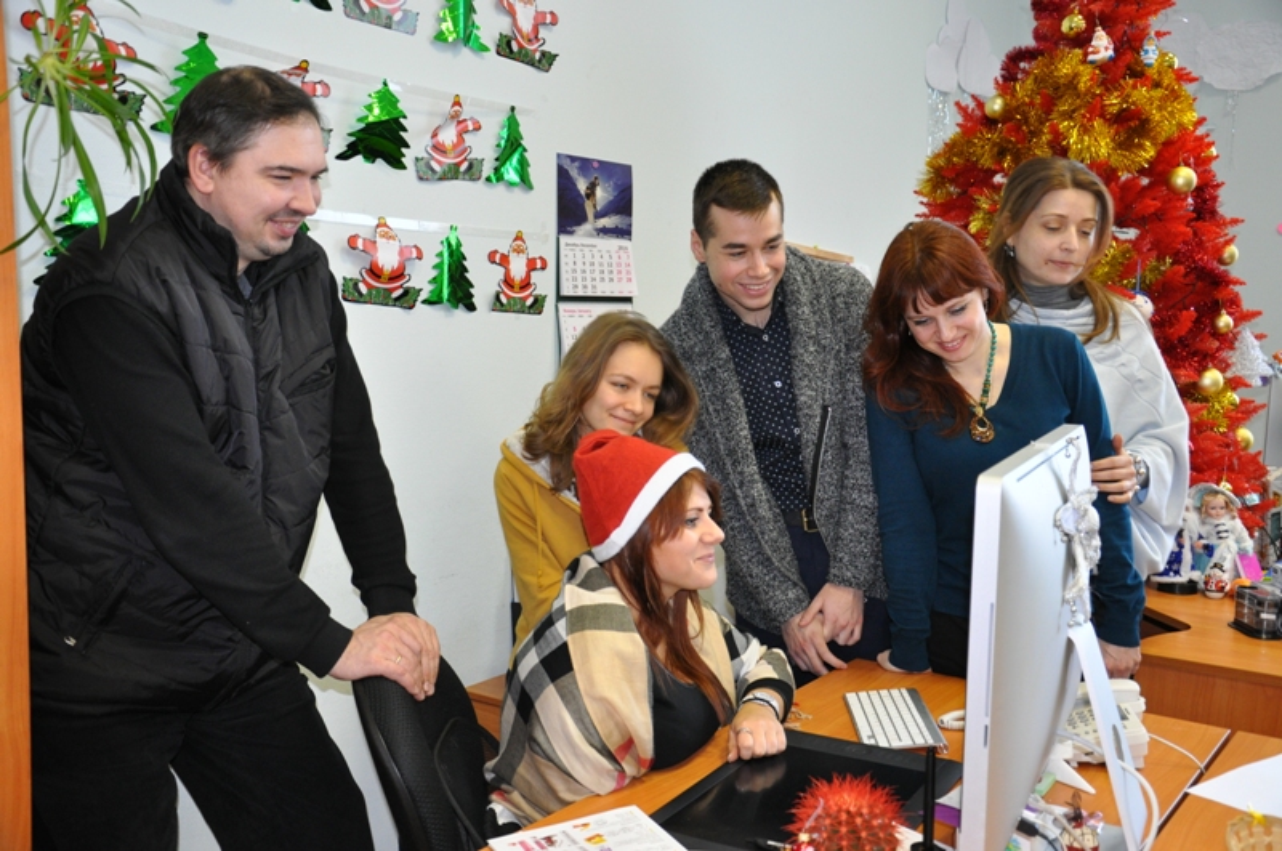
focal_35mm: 38
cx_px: 641
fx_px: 1334
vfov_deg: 35.4
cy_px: 426
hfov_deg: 51.3
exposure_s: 1/60
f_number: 4
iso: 800
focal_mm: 25
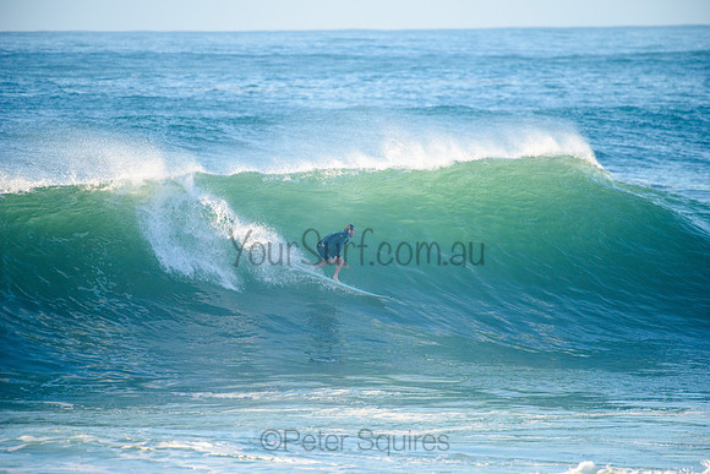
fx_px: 9865
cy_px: 237
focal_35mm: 500
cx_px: 355
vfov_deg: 2.8
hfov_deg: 4.1
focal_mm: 500
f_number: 5.6
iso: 450
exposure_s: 1/1600
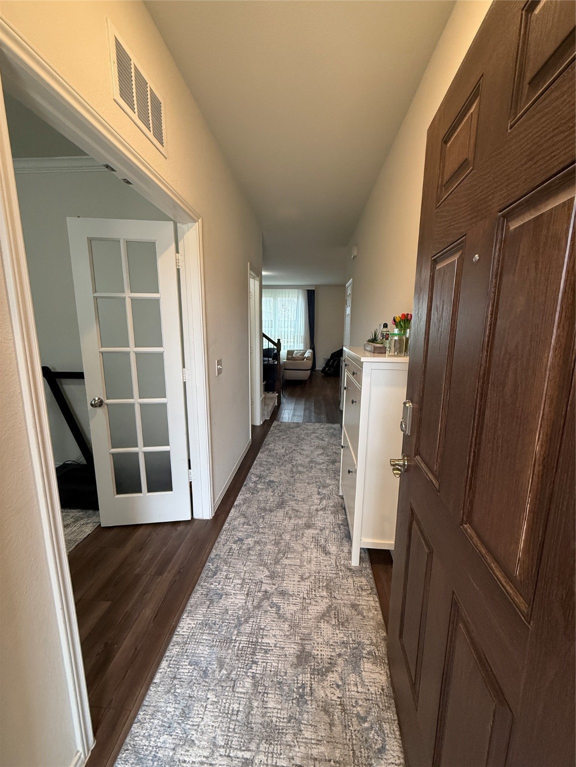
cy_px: 384
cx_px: 288
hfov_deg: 85.7
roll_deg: -1.0
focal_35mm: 14
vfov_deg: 102.1
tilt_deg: -10.4
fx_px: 311
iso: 250
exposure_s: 1/120
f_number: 2.2
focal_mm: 2.22
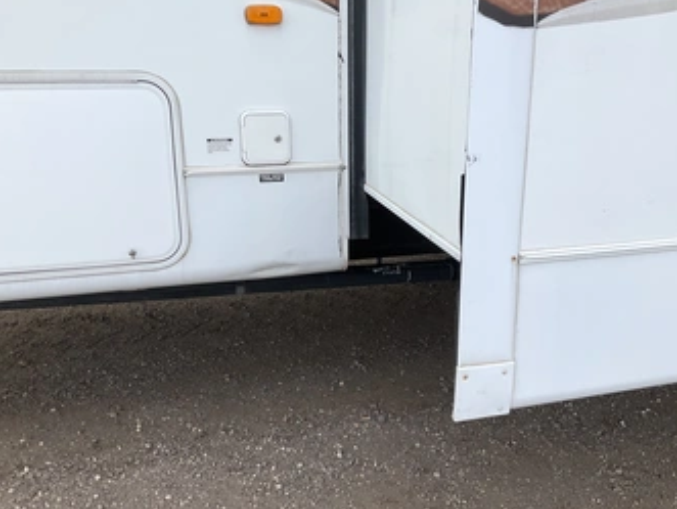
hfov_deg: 52.5
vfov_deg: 40.8
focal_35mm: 35
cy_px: 247
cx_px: 372
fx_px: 685
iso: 25
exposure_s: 1/409
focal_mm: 3
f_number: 1.8
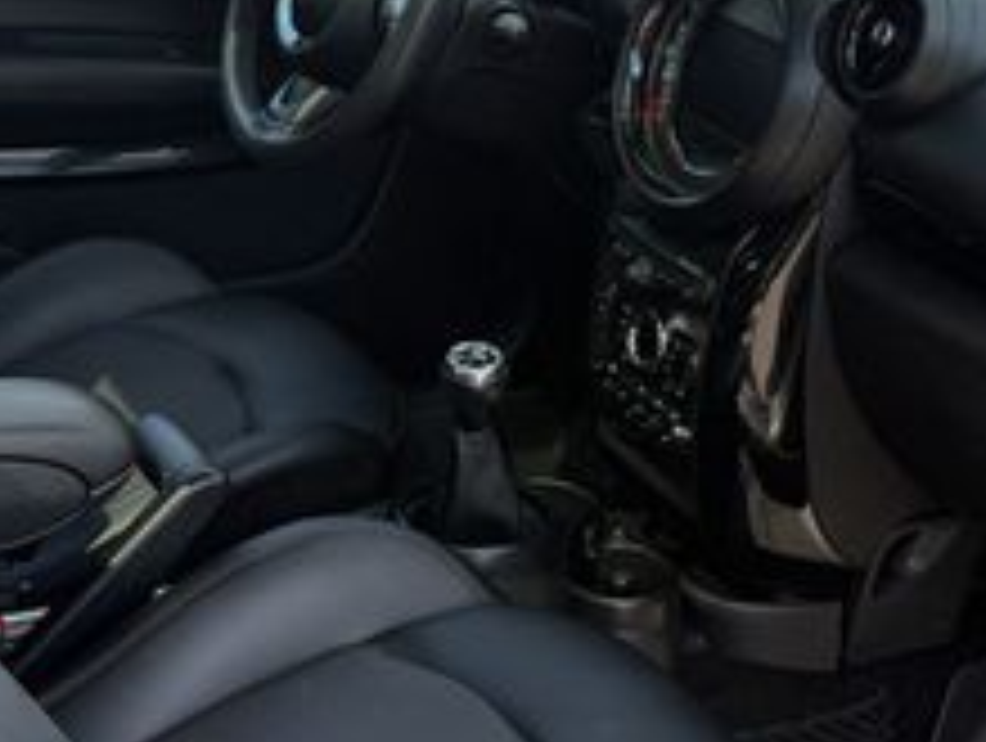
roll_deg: -5.8
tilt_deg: -23.9
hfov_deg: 27.7
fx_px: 1997
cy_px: 391
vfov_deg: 21.1
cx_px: 554
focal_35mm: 70
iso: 100
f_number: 1.78
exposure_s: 1/689
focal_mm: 6.76
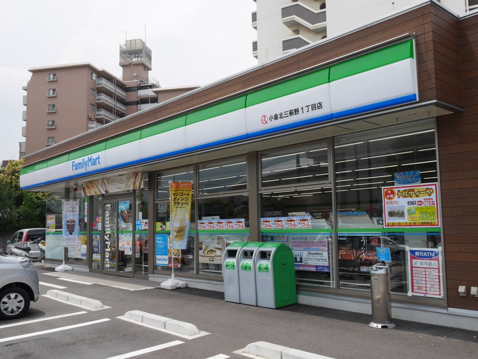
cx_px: 239
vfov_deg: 41.8
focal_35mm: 34
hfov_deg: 53.9
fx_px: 470
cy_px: 180
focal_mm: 17
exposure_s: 1/400
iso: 200
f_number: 9
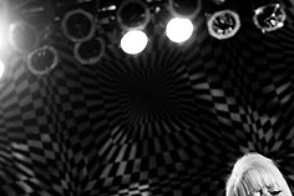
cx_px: 146
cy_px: 220
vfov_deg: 7.7
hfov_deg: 11.6
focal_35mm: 177
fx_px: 1444
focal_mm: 48
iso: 800
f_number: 3.5
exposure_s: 1/250
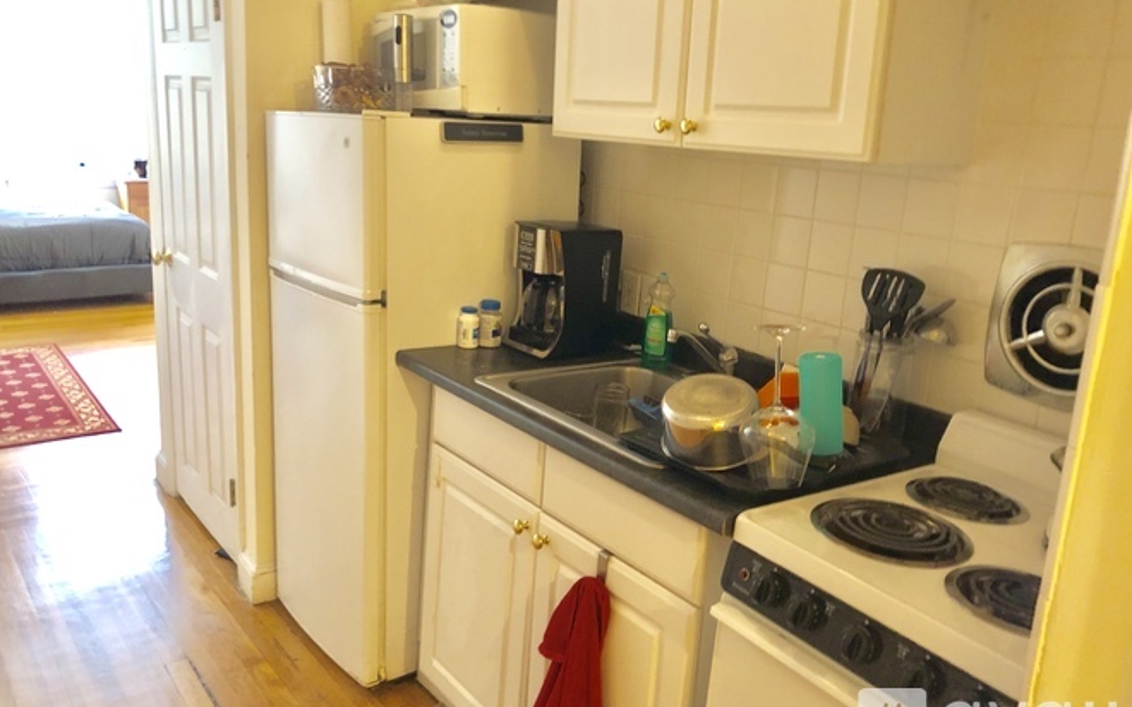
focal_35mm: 30
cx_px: 563
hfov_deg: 62.9
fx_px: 925
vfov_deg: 41.8
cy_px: 328
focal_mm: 3.99
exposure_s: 1/5
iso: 80
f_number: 1.8
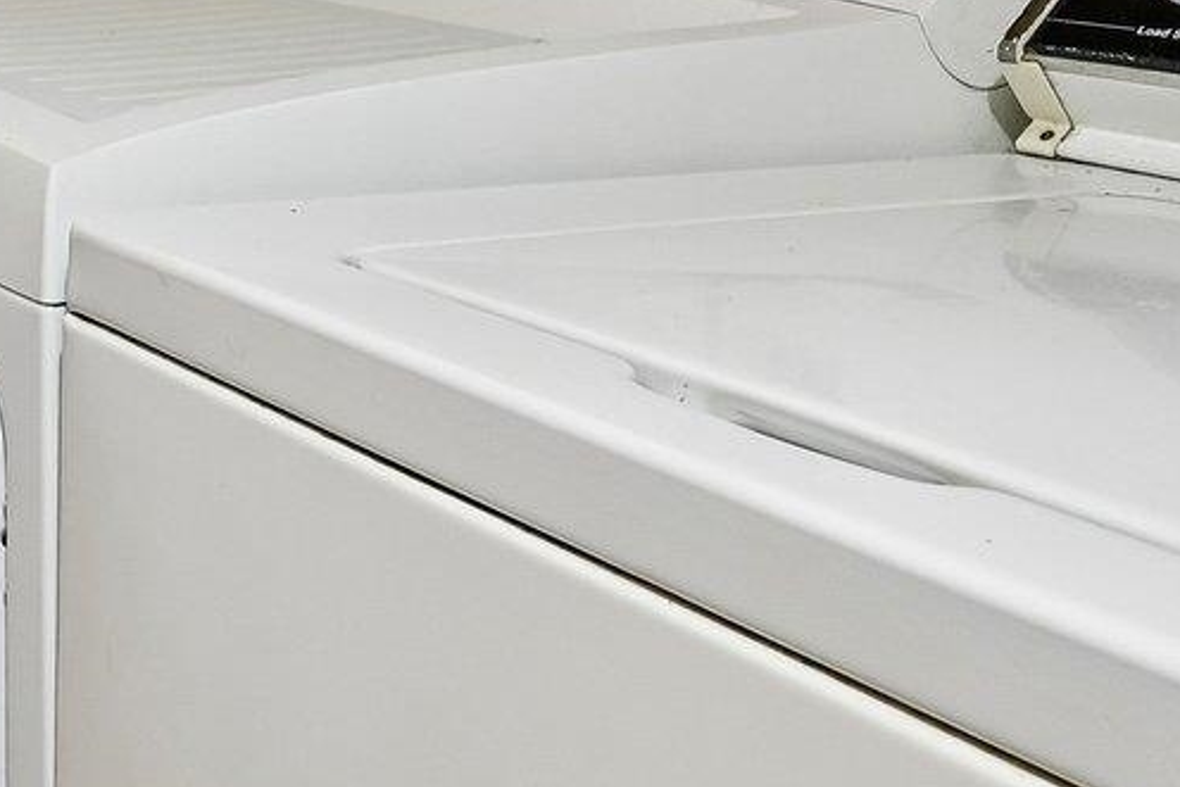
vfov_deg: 19.3
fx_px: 2164
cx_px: -186
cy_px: -196
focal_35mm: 66
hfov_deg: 27.4
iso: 400
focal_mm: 16
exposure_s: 1/2.5
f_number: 8
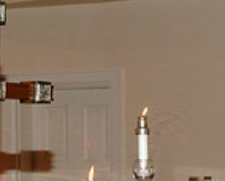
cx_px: 86
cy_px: 141
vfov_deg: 9.6
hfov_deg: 12.0
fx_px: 1074
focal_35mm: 161
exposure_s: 1/60
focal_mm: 28
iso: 400
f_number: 5.6
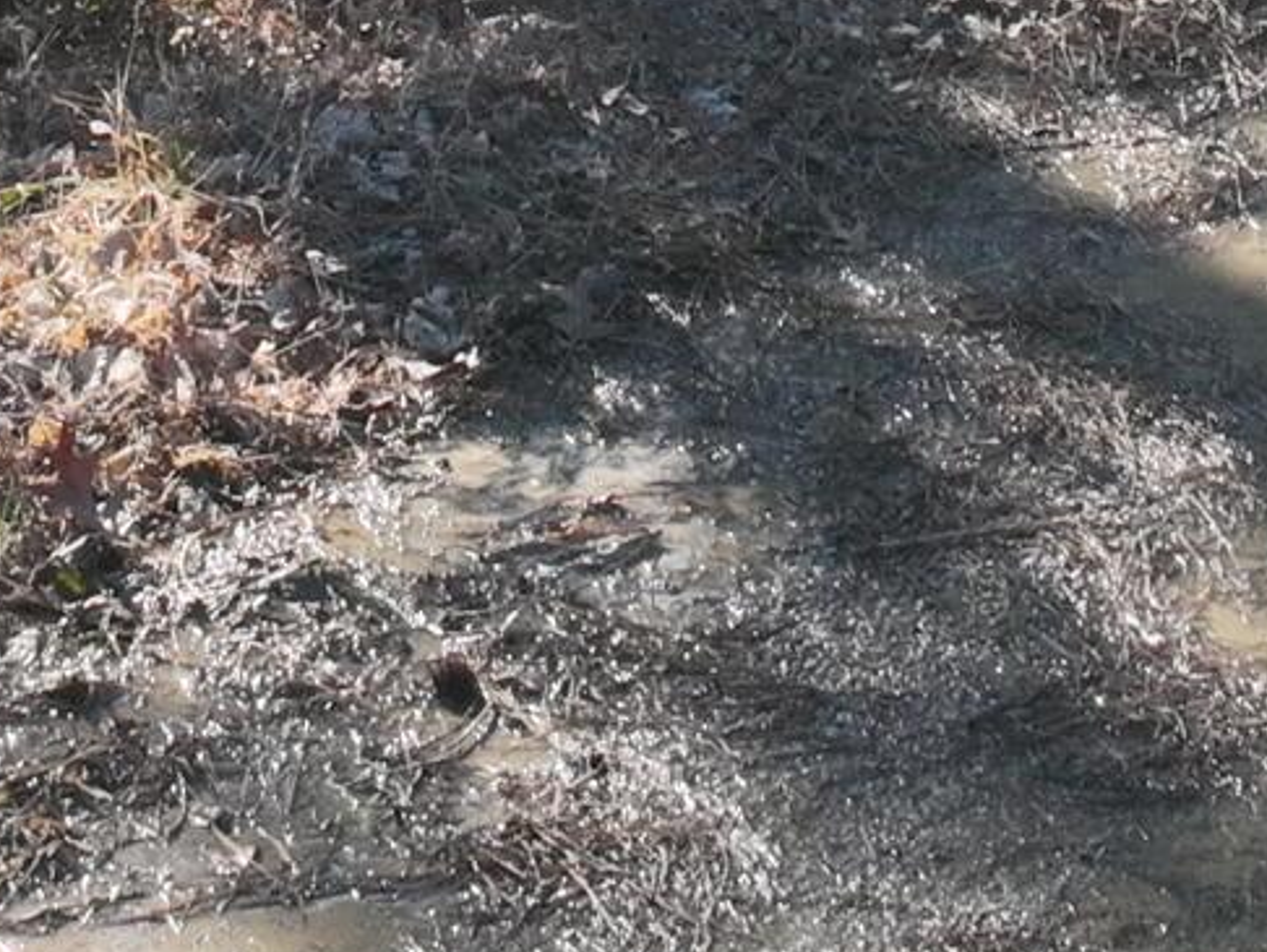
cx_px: 326
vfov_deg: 8.7
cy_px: -1634
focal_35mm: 148
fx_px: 5420
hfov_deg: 13.3
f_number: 10
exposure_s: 1/200
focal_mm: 12.29
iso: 100
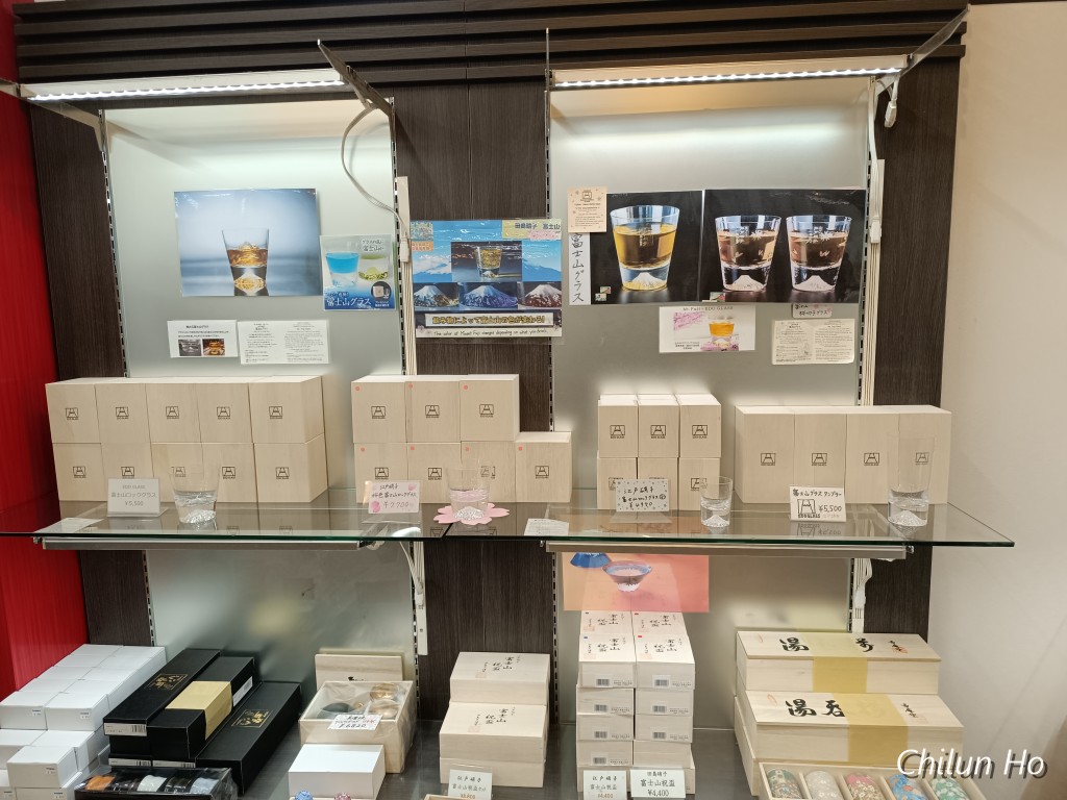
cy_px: 400
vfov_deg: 56.8
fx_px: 740
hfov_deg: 71.6
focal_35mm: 24
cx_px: 534
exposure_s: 1/100
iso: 294
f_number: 1.65
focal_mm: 6.14
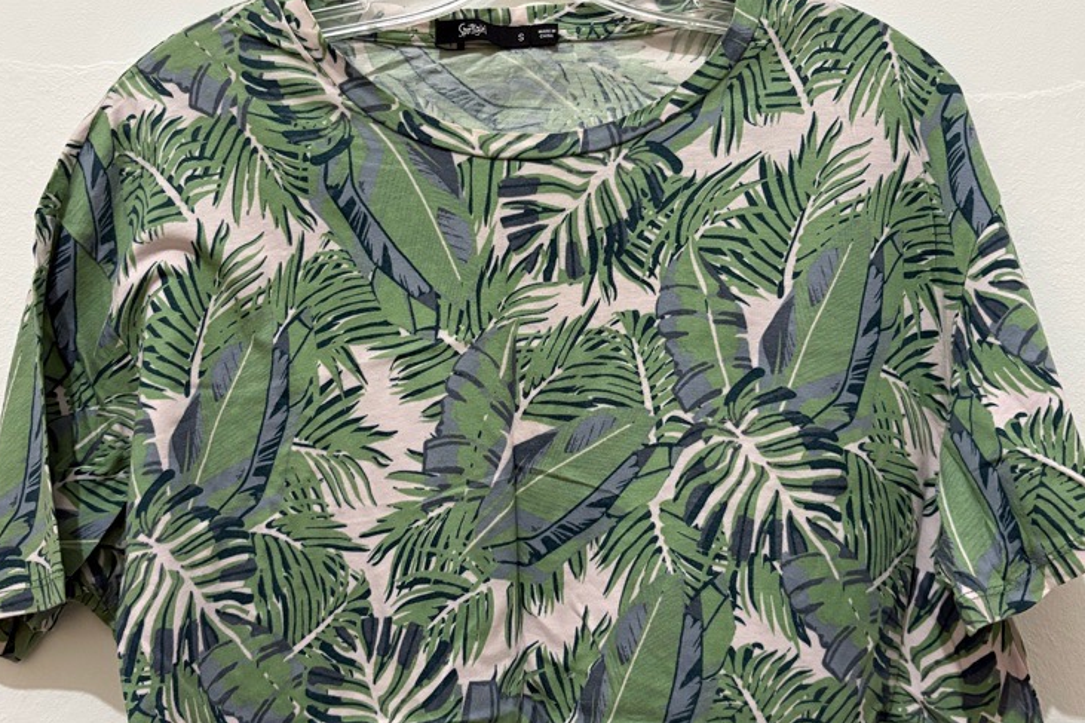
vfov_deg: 35.9
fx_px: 1115
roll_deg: -0.3
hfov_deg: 51.9
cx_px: 537
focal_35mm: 37
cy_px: 350
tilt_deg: +4.2
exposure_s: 1/50
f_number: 1.6
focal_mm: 5.96
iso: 500
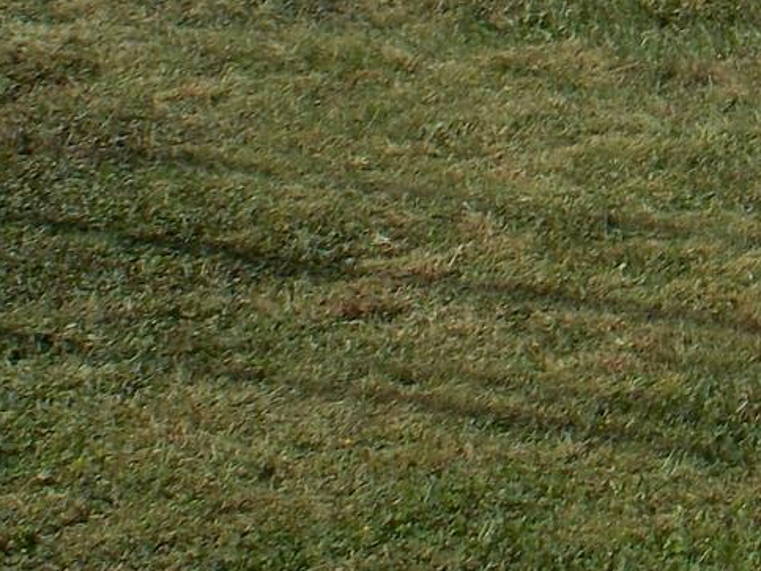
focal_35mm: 195
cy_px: -585
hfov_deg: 10.0
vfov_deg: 7.3
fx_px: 4286
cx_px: 824
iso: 80
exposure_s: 1/800
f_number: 3.7
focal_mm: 8.1
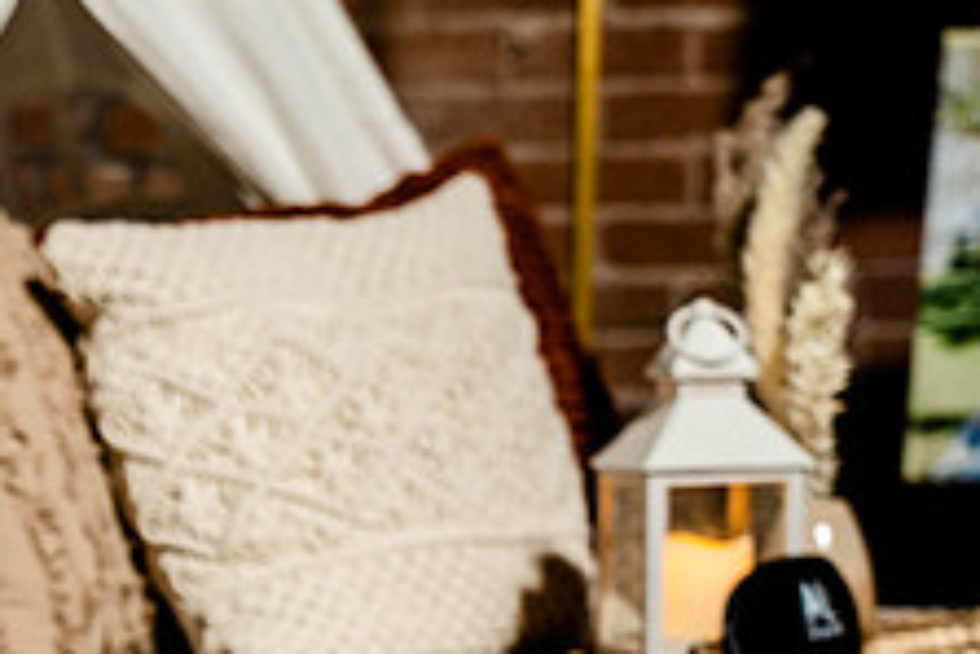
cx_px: -215
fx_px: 2969
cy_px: 731
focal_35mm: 109
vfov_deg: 12.4
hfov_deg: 17.8
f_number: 4
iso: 800
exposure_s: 1/100
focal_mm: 42
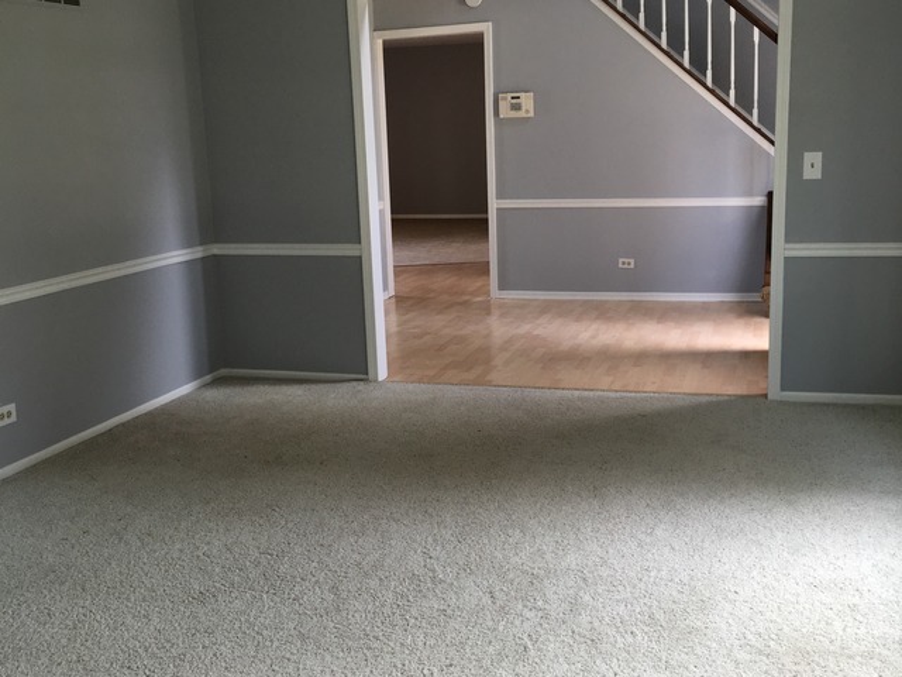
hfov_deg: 61.7
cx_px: 451
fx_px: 756
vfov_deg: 48.2
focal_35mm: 29
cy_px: 338
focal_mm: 4.15
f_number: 2.2
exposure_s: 1/30
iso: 32
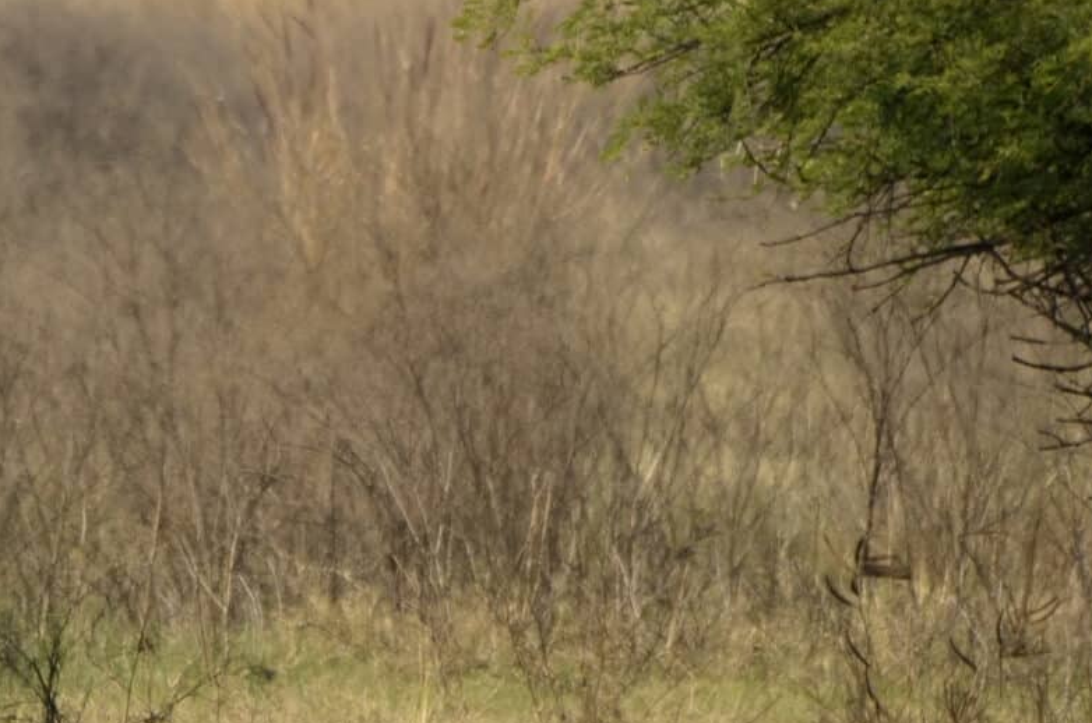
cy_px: 575
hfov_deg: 1.4
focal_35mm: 1474
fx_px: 44620
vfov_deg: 0.9
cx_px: -274
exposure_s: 1/800
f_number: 5.6
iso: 200
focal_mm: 300
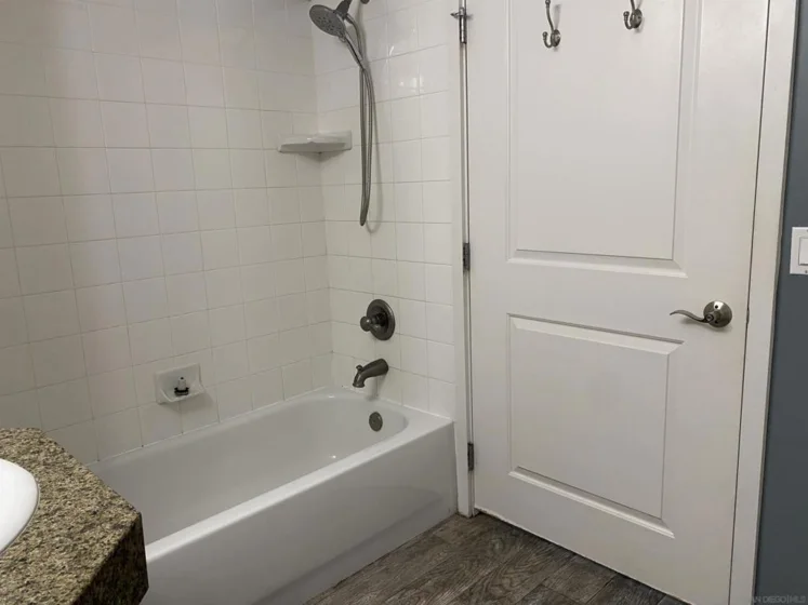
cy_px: 302
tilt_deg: -11.9
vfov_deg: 53.1
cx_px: 404
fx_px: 607
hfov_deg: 67.3
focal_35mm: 26
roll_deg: +2.4
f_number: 1.8
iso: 160
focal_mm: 4.25
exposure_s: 1/60
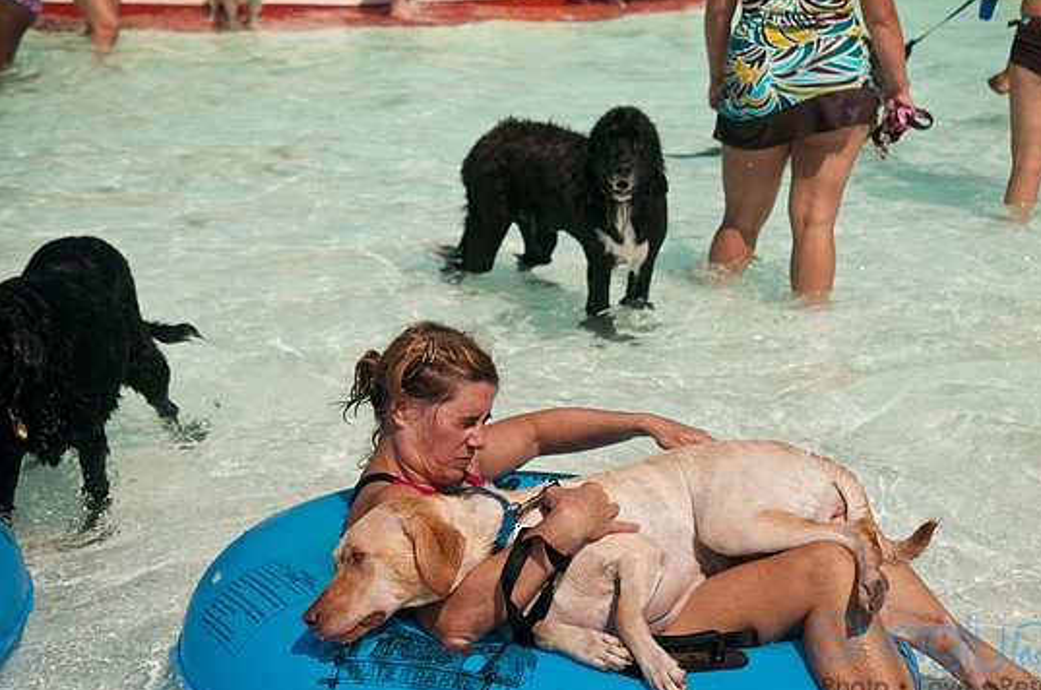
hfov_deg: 25.1
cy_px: 363
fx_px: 2338
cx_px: 560
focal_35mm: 81
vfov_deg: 16.8
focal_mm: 50
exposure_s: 1/8000
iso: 400
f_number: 4
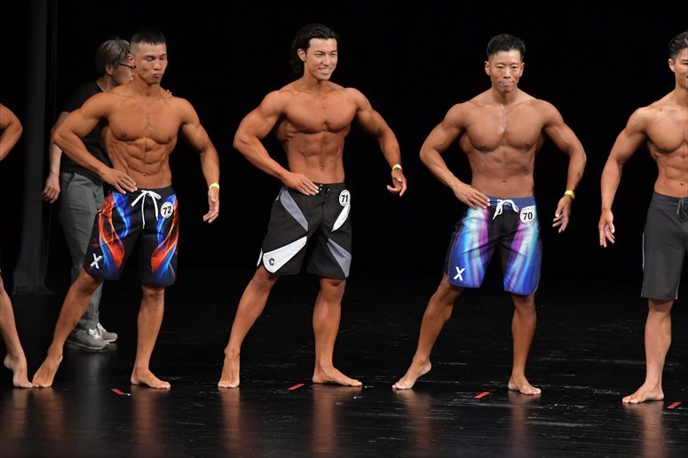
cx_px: 344
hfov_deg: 7.6
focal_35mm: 270
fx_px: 5158
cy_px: 229
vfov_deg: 5.1
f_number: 5.6
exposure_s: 1/400
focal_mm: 180
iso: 3200
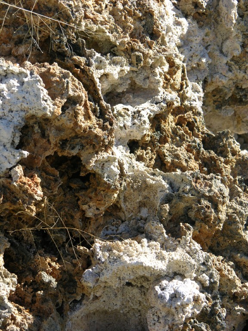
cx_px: 124
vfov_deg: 13.2
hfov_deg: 9.9
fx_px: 1433
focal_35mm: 150
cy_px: 166
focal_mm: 37.7
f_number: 4.4
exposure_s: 1/194
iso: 50
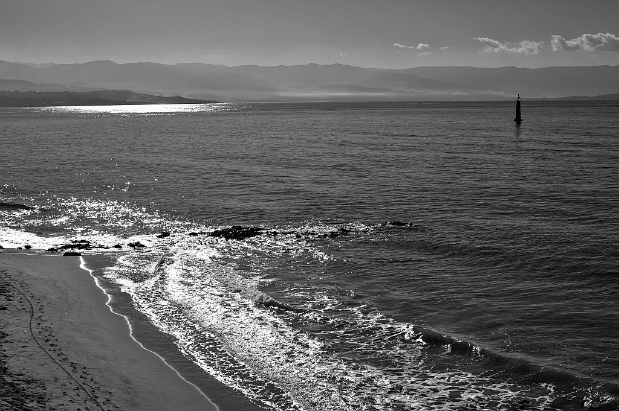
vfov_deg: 26.9
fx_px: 859
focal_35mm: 50
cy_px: 206
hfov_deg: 39.6
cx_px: 310
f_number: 8
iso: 200
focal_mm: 50
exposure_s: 1/2500
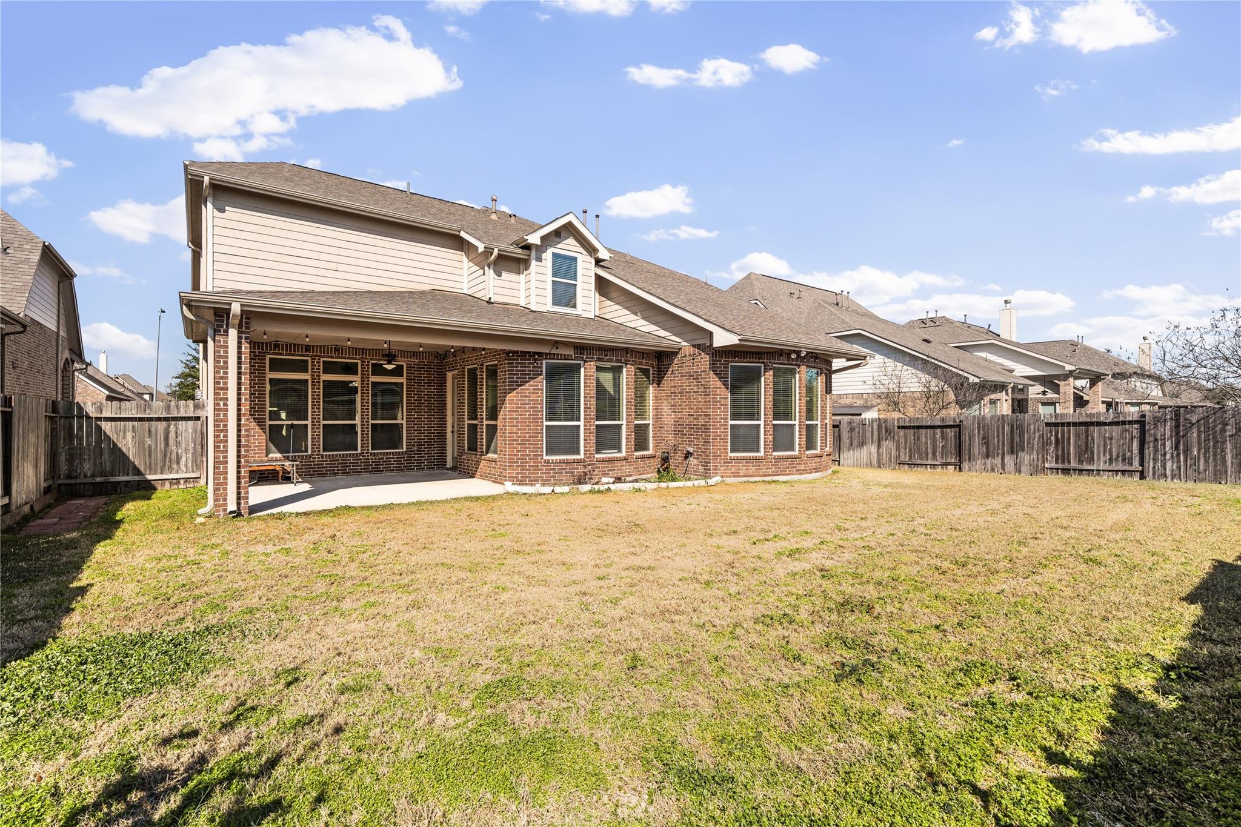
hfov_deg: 96.7
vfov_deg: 73.7
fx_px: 551
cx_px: 620
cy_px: 414
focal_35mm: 16
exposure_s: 1/200
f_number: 9
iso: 200
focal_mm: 16
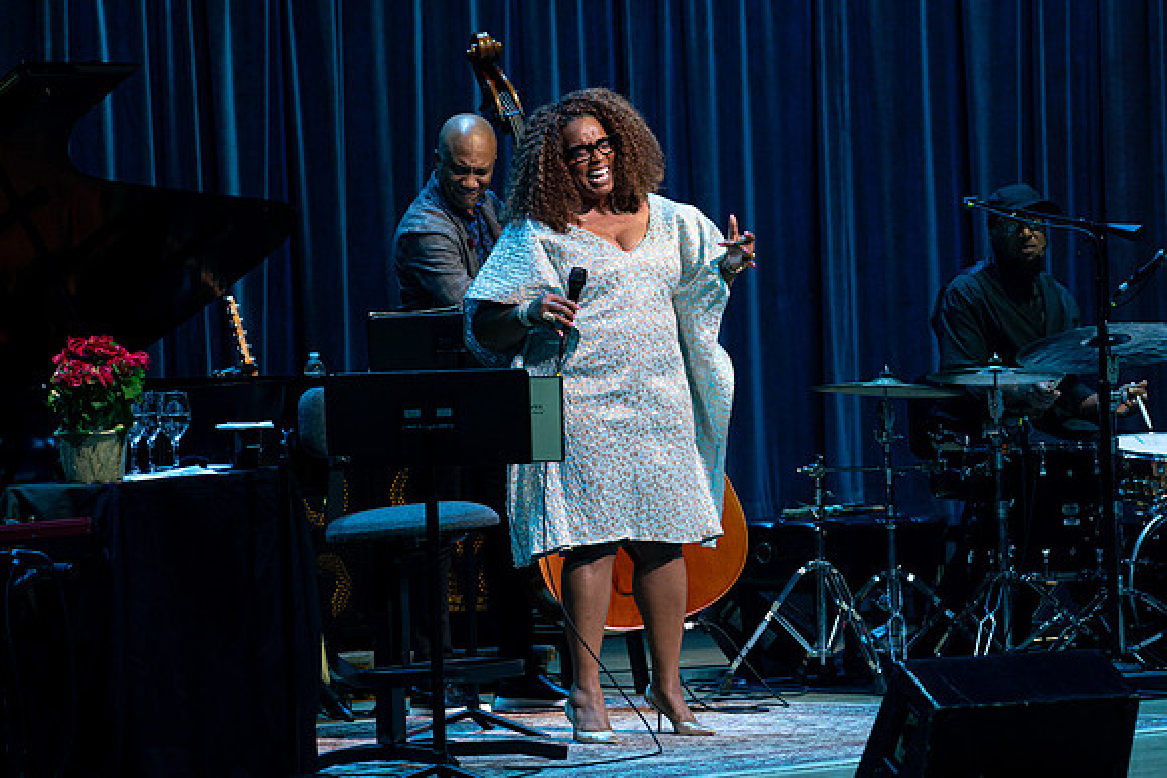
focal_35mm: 219
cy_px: 332
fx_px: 7107
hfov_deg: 9.4
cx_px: 523
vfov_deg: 6.3
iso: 2500
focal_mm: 184
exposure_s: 1/250
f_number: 6.3
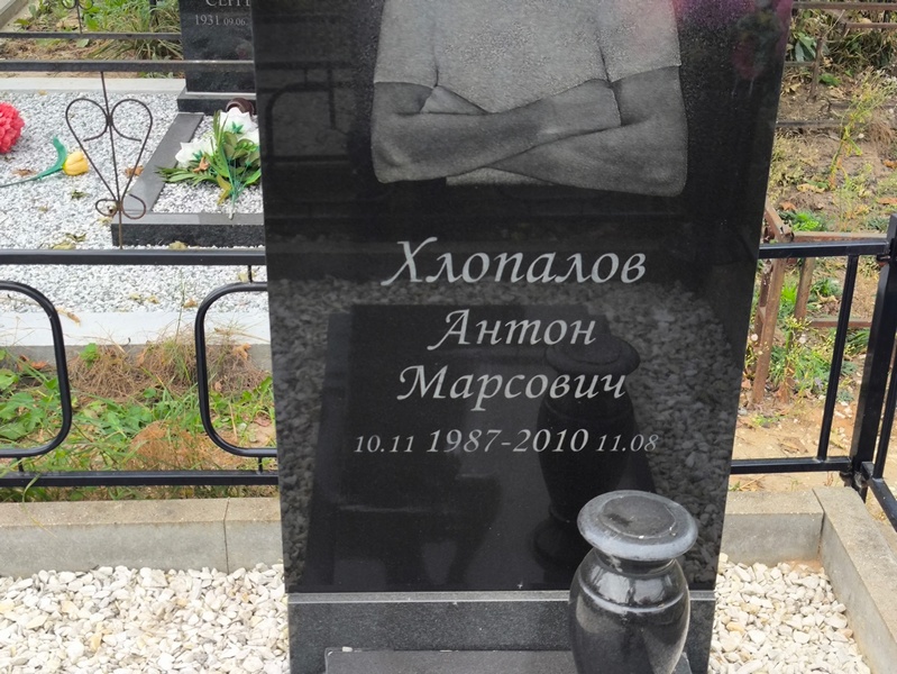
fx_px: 1296
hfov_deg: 38.2
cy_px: 337
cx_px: 448
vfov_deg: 29.1
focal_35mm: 50
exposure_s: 1/120
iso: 50
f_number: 1.7
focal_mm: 4.71
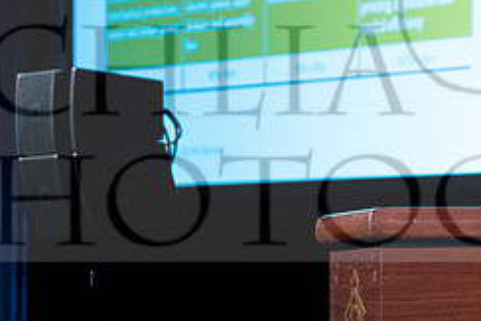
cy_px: -38
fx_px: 4759
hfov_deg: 5.8
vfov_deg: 3.9
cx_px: 467
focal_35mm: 356
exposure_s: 1/125
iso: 3200
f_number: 3.5
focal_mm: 100
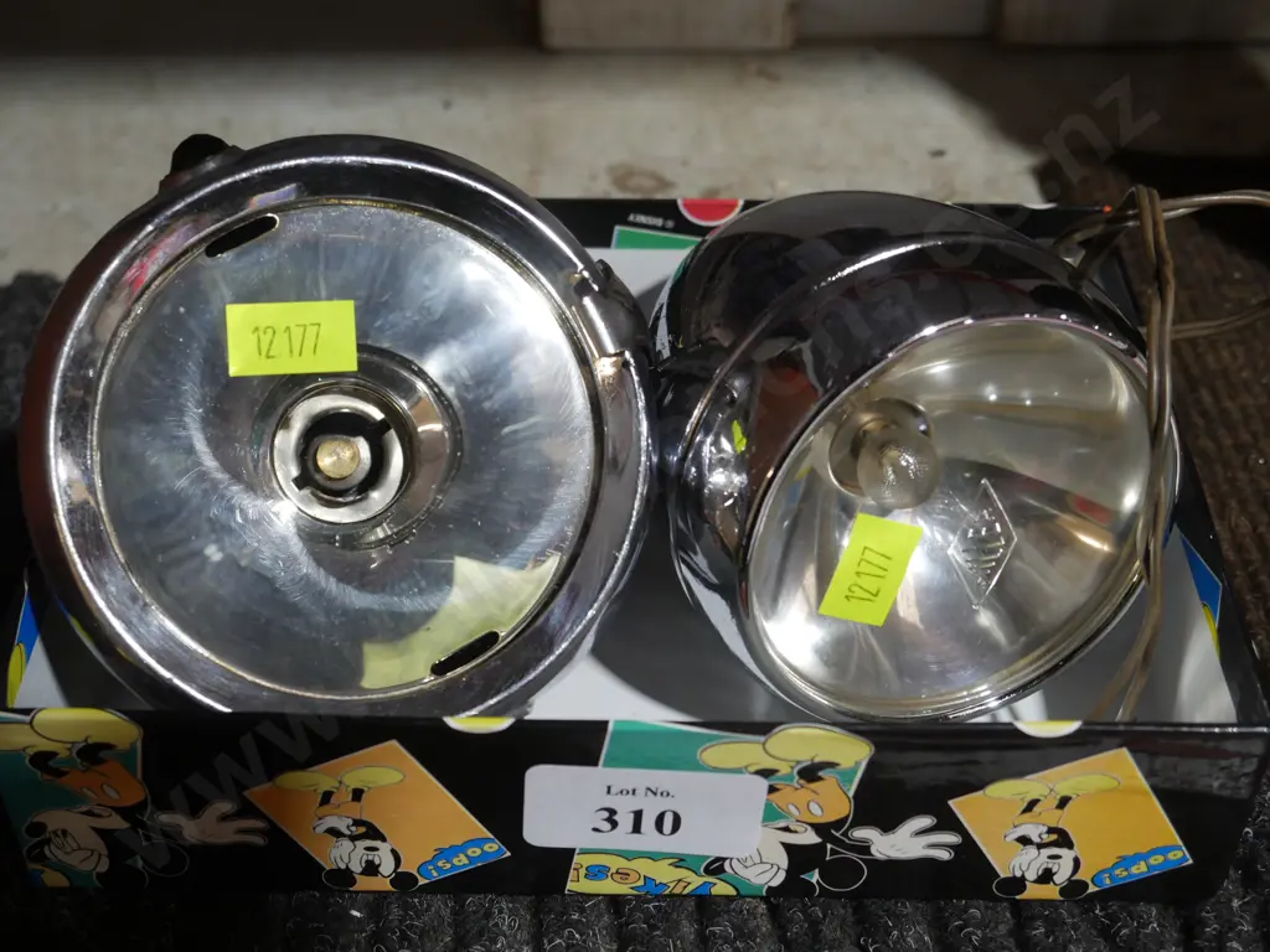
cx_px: 635
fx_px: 1834
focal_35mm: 50
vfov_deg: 29.1
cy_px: 476
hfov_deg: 38.2
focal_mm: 25
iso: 640
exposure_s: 1/60
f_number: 5.3
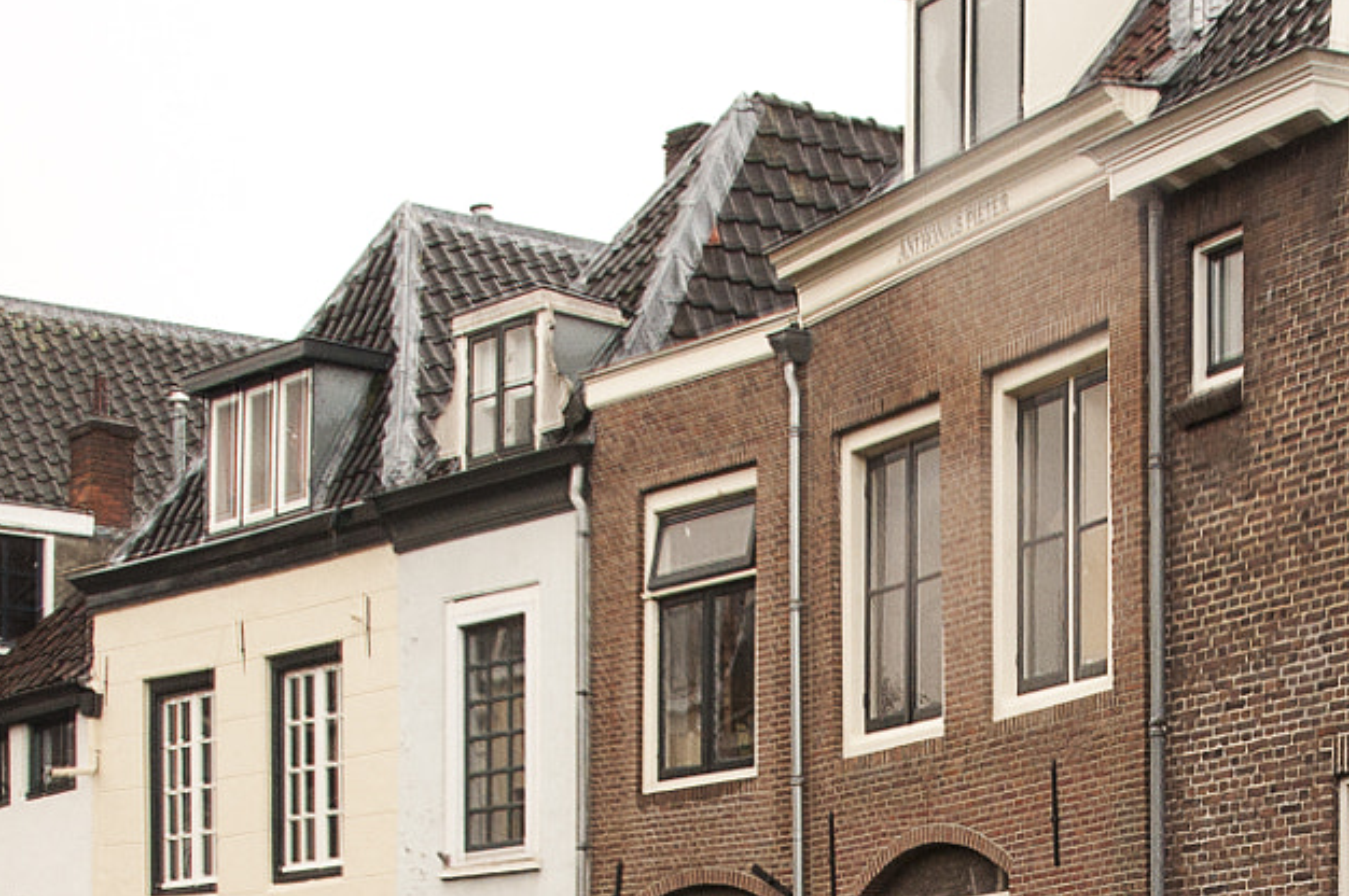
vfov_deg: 12.2
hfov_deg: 18.7
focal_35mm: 108
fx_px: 4043
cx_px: 1108
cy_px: 1245
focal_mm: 22
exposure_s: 1/80
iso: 800
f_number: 11
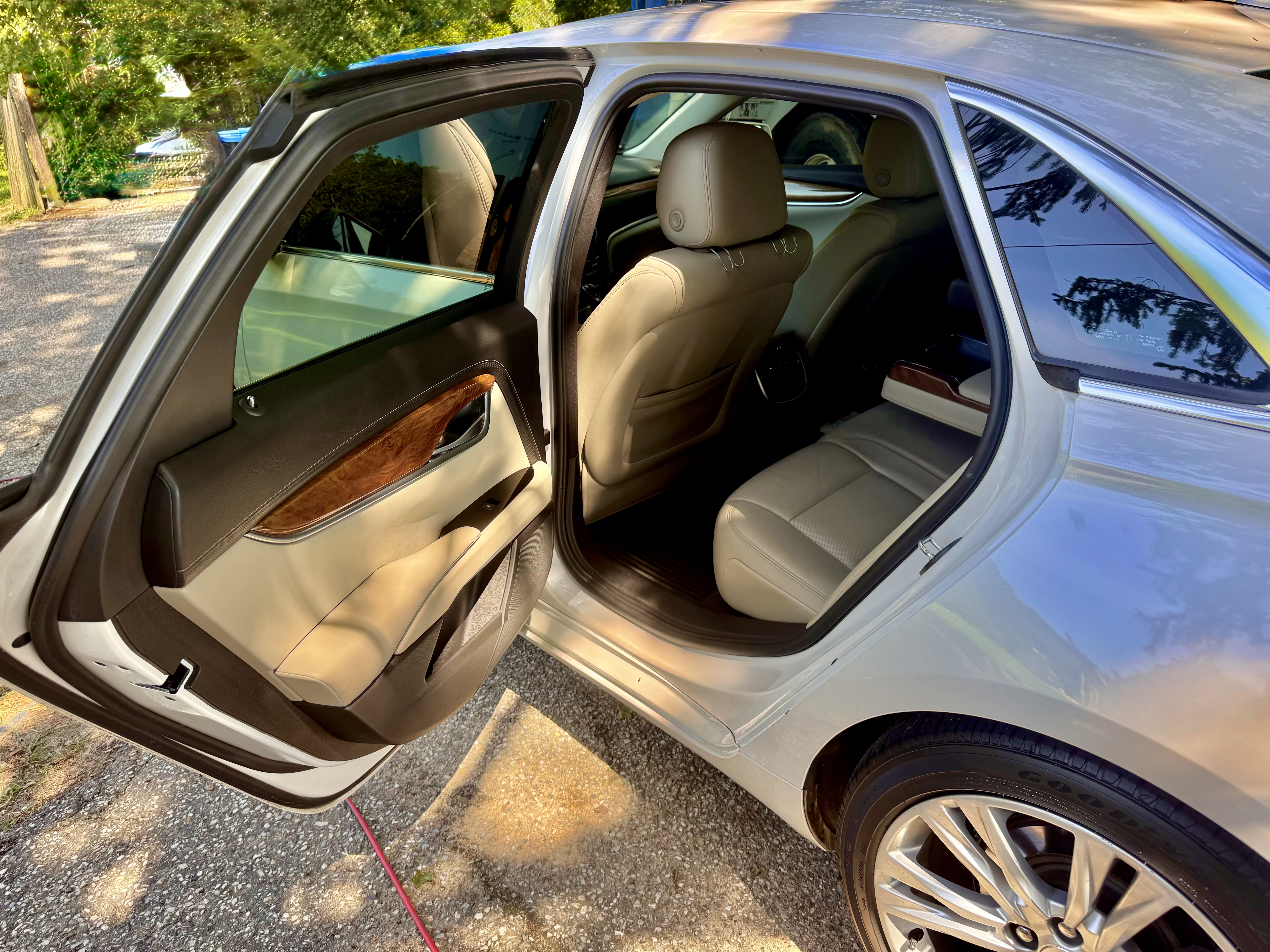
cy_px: 476
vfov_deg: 56.8
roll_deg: +1.6
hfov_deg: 71.6
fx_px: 881
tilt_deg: -27.2
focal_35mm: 24
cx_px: 635
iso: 80
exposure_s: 1/372
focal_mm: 6.76
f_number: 1.78
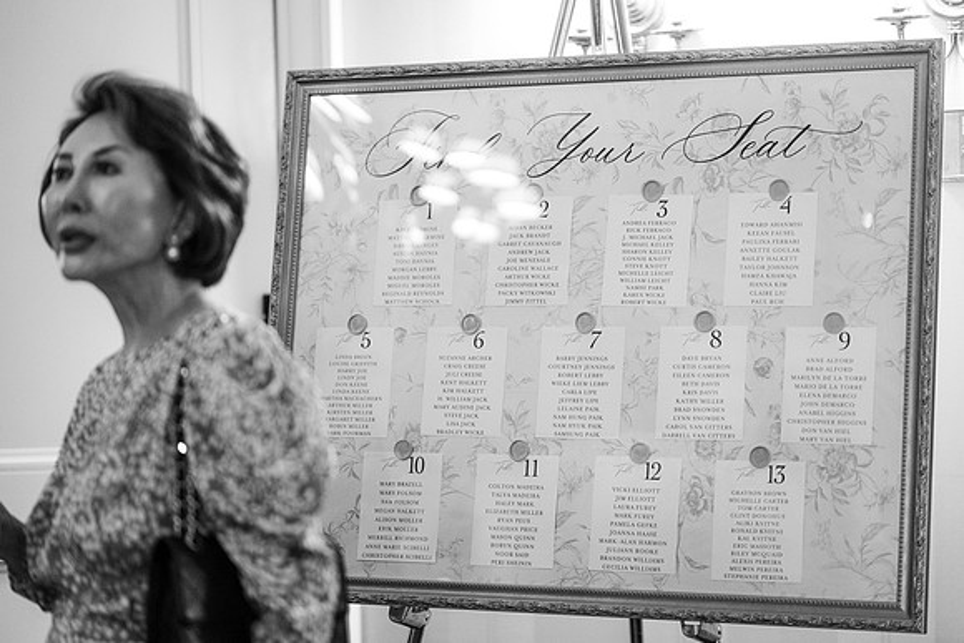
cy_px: 322
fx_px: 2277
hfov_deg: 23.9
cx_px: 482
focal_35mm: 85
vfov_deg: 16.1
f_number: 1.8
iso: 2500
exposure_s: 1/125
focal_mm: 85
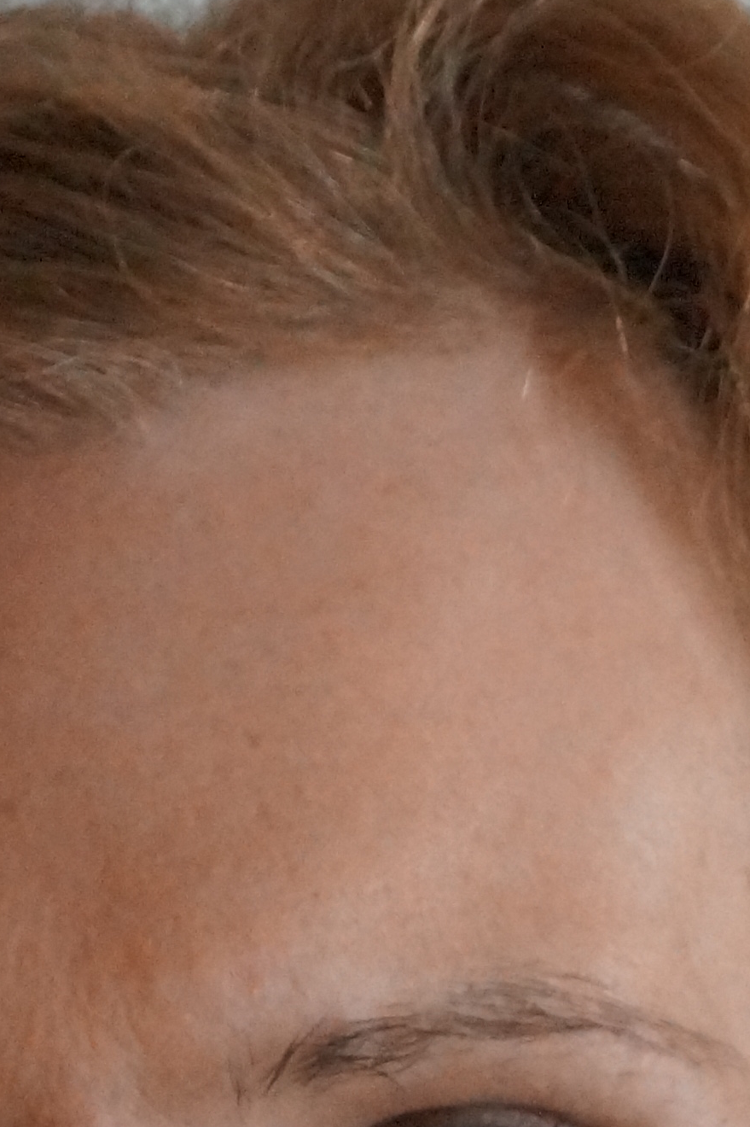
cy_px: 1514
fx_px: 9694
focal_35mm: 310
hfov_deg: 4.4
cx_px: 235
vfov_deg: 6.6
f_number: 5.6
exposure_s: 1/160
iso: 3200
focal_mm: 50
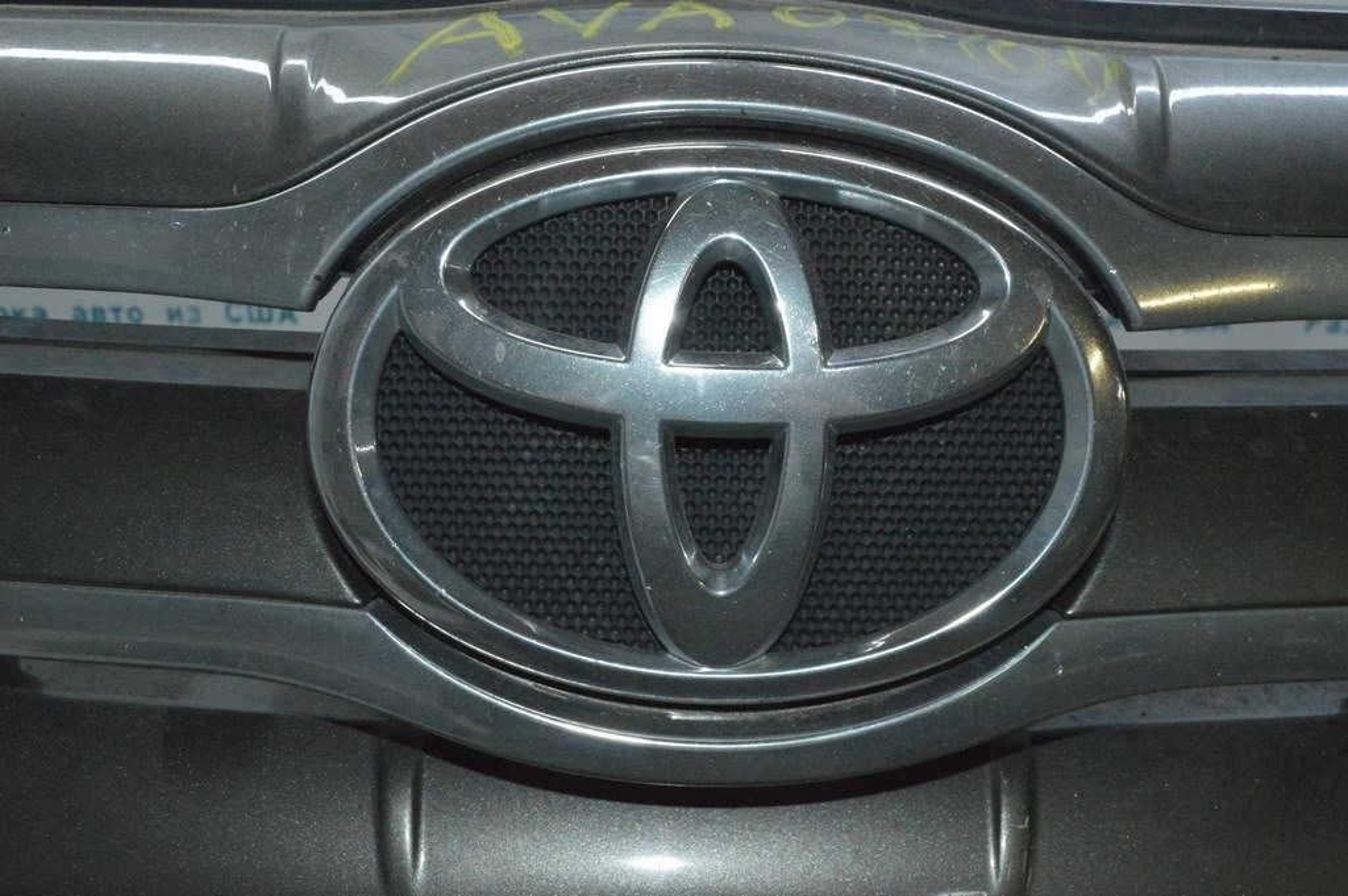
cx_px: 674
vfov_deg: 39.9
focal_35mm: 33
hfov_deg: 57.3
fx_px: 1235
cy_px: 448
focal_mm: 22
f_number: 16
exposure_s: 1/125
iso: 5600
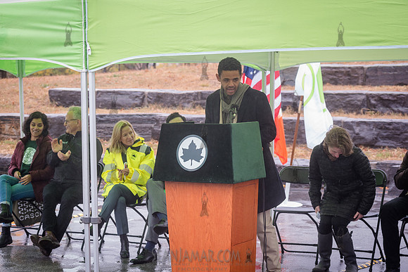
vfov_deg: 17.1
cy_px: 136
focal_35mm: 80
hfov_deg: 25.4
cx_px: 204
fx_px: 907
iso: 640
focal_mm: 80
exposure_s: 1/250
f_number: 5.6
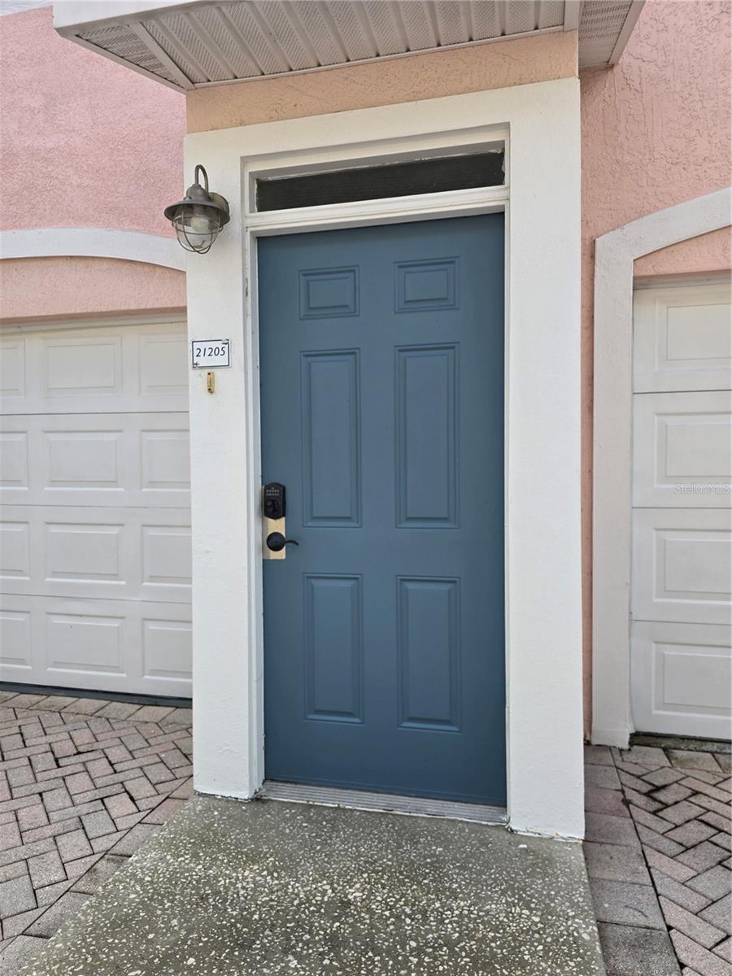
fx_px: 648
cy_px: 488
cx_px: 366
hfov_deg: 58.9
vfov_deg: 73.9
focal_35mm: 23
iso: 12
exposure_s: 1/384
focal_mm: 6.3
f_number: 1.7
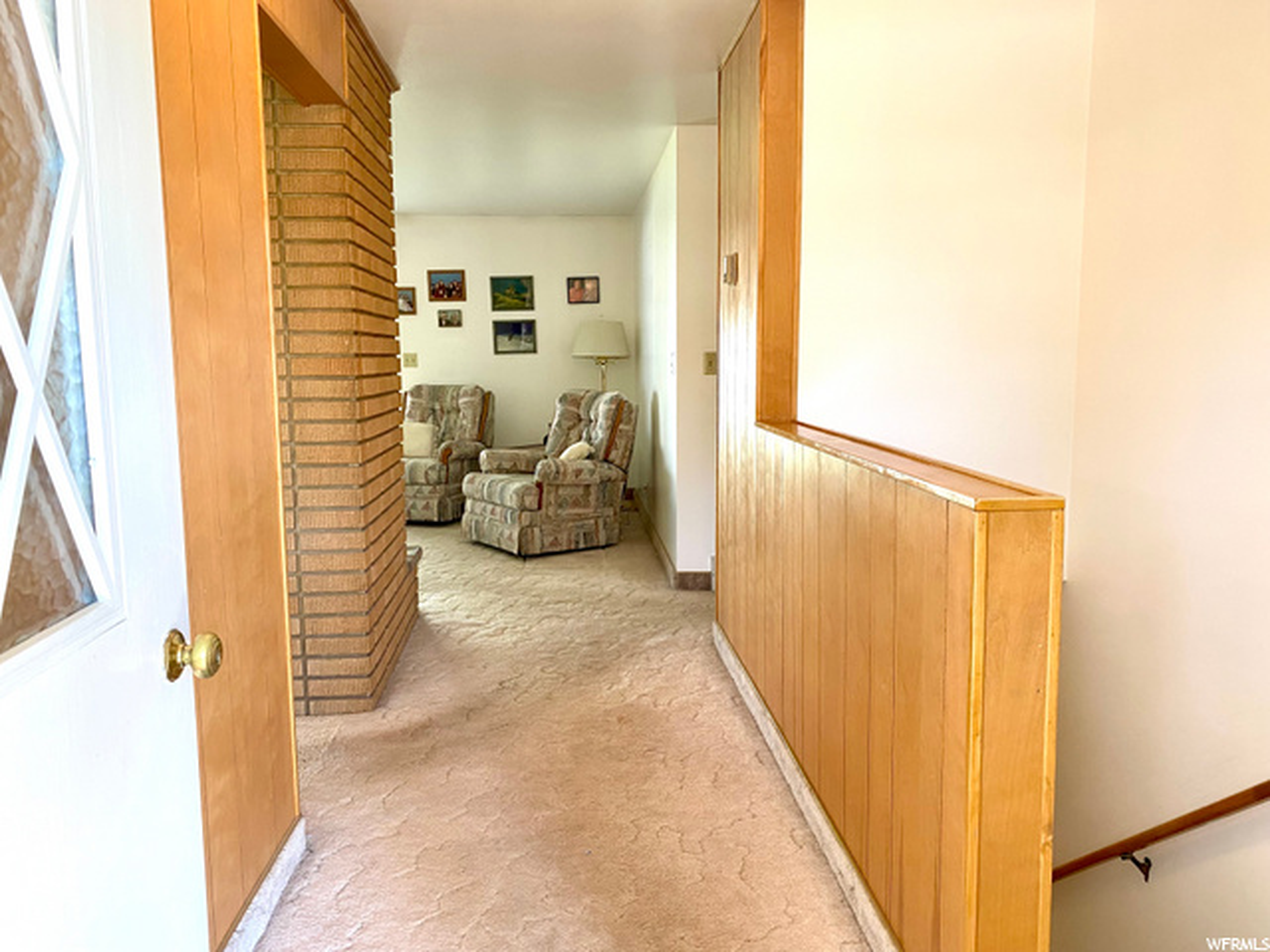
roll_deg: +0.5
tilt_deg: -7.5
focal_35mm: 26
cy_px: 476
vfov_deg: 53.1
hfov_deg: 67.3
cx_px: 635
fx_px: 954
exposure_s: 1/60
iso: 80
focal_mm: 4.25
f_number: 1.8
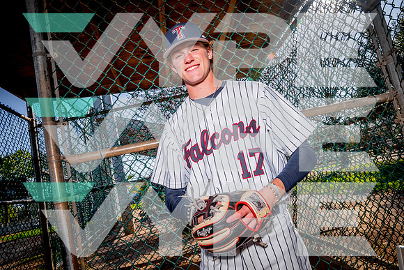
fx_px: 303
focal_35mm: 27
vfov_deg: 48.0
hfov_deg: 67.4
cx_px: 202
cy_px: 135
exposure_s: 1/125
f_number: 13
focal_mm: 27
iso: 200
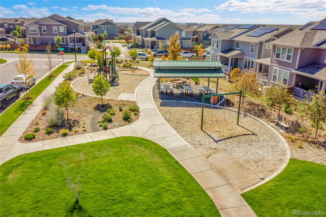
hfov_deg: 65.5
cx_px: 163
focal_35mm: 28
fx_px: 253
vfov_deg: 46.4
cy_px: 108
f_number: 8
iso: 800
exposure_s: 1/1600
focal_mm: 10.26
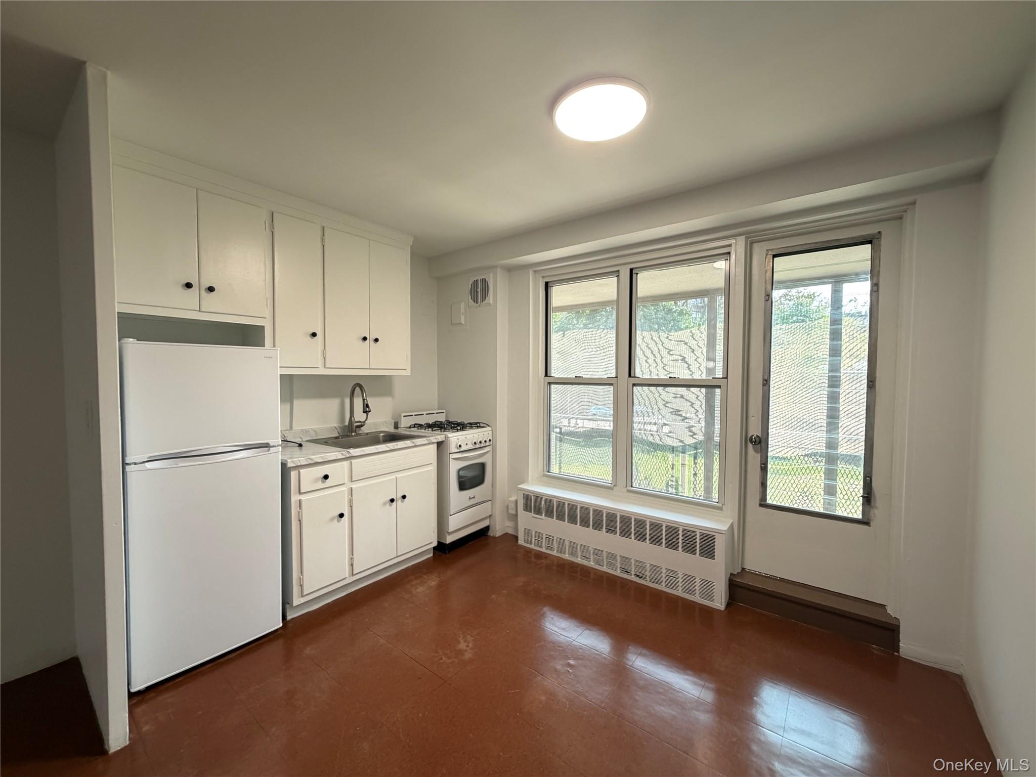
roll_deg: -0.8
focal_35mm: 14
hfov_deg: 102.1
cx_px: 518
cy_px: 388
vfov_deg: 85.7
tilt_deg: -1.9
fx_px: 419
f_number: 2.2
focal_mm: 2.22
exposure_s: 1/60
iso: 320
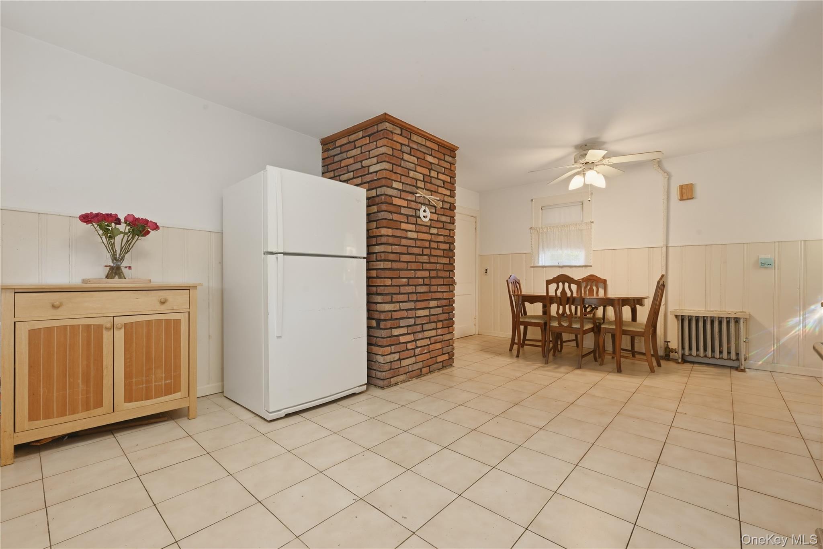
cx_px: 412
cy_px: 274
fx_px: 354
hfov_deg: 98.5
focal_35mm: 16
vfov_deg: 75.5
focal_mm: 15.5
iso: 100
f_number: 11
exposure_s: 1/1.67
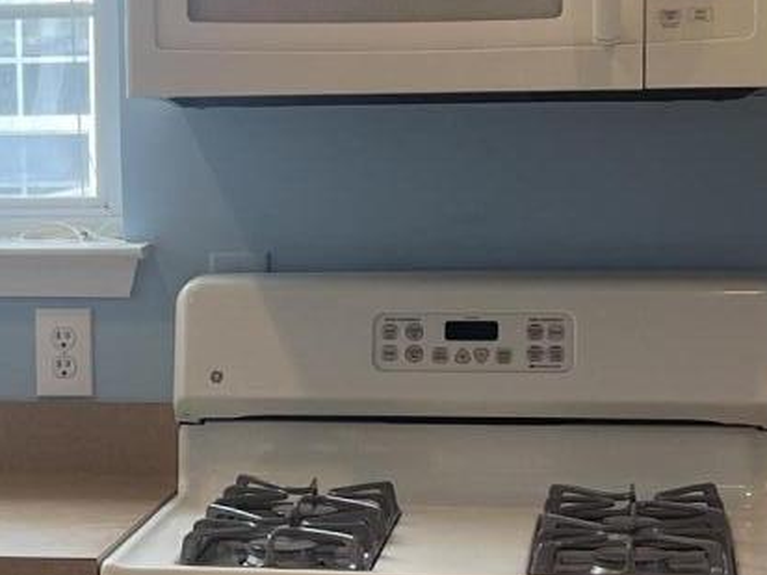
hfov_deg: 15.9
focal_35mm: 121
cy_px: 273
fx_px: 2682
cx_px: -33
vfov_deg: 12.3
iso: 50
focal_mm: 5.1
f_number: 1.6
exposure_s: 1/120
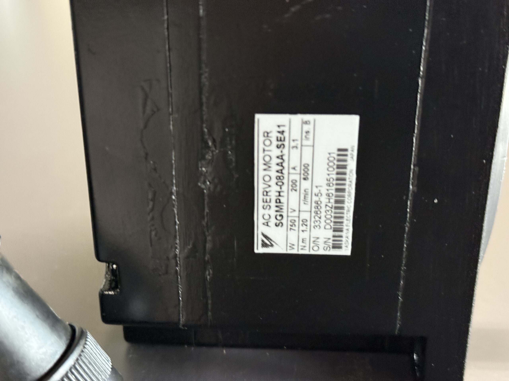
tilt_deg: -24.4
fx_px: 706
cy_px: 190
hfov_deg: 39.7
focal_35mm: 48
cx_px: 254
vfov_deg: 30.3
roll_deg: -0.5
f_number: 1.78
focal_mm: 6.76
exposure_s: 1/25
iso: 400
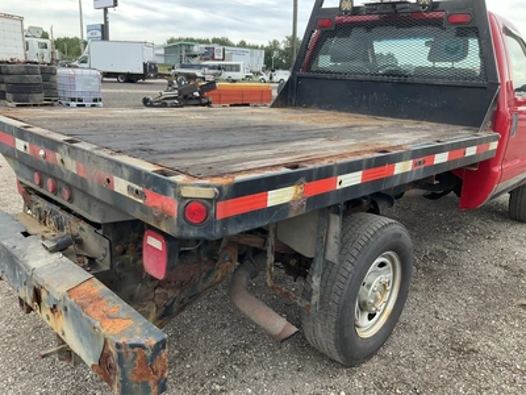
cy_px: 198
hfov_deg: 61.7
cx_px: 263
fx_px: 441
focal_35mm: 29
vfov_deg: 48.2
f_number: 1.8
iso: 20
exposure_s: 1/211
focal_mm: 3
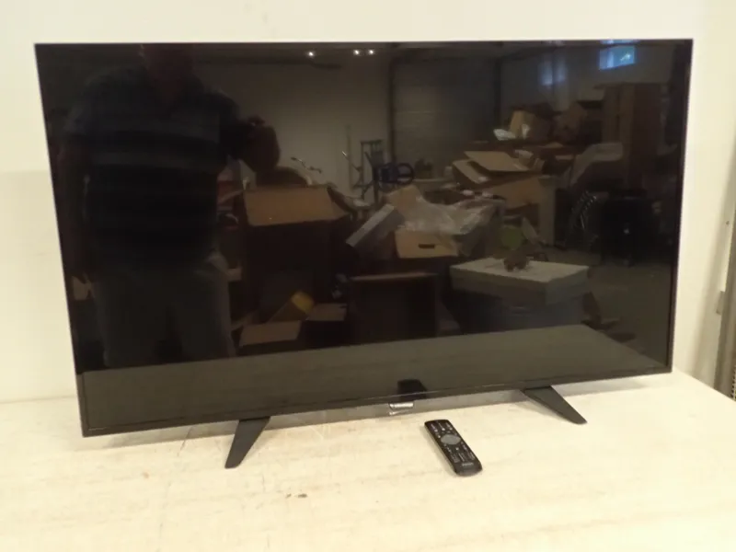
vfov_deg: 46.8
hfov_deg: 60.0
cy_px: 276
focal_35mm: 30
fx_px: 638
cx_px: 368
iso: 800
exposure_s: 1/30
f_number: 2.3
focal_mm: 5.5
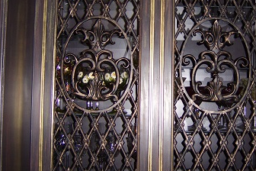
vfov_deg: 28.1
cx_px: 162
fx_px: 341
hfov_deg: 40.8
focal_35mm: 48
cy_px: 77
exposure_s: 1/30
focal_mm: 8.13
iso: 141
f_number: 2.7
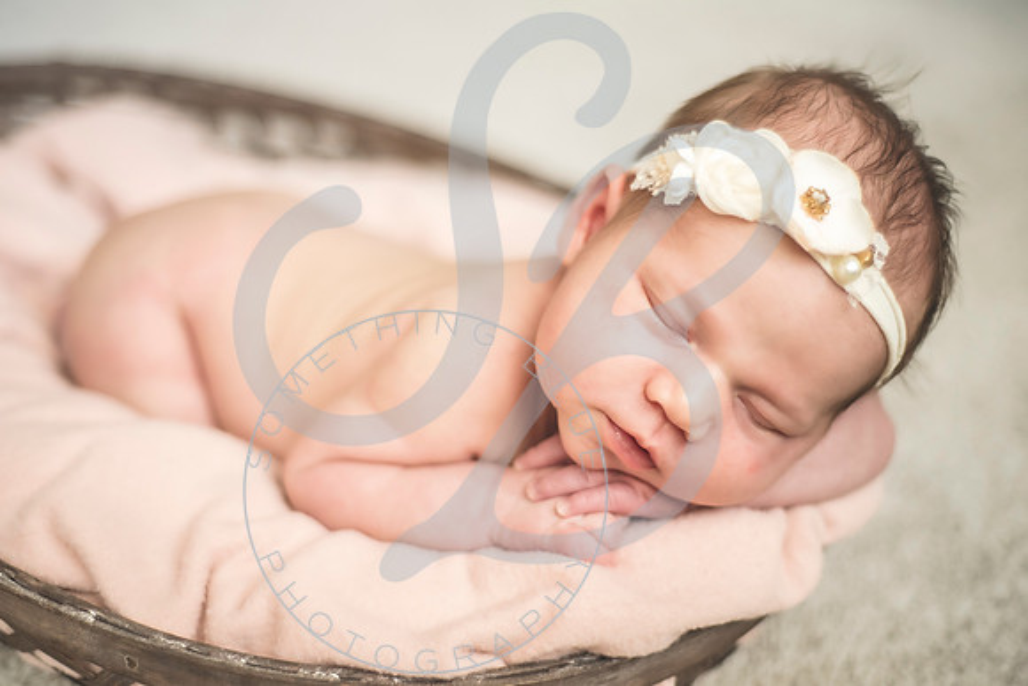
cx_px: 514
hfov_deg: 39.6
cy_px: 343
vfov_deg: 27.0
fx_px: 1428
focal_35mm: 50
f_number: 1.8
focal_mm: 50
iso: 1000
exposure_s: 1/125
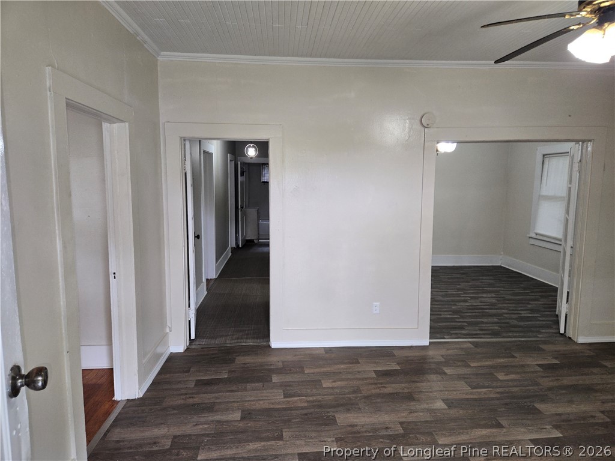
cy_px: 230
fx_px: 409
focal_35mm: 23
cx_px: 308
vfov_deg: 58.9
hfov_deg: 73.9
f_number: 1.8
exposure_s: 1/60
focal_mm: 5.4
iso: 125
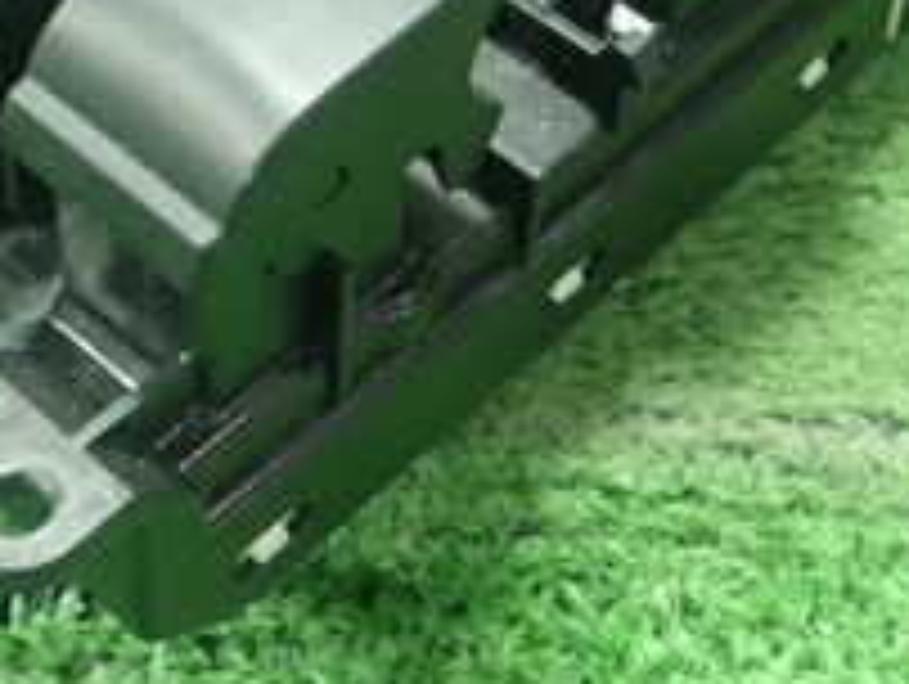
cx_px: 450
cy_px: -45
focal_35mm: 89
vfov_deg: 16.2
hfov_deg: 22.0
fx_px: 2340
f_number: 2.3
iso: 800
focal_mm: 5.5
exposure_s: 1/100
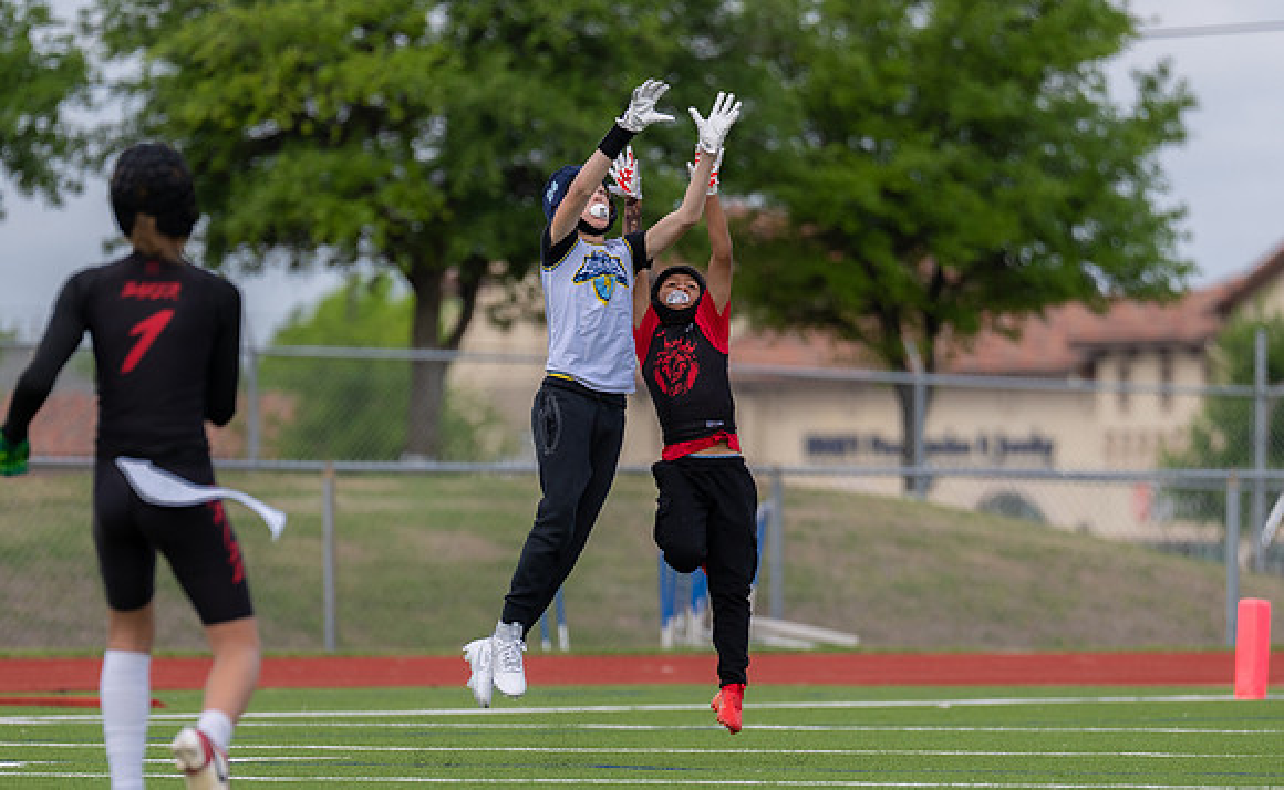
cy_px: 601
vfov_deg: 3.8
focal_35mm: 341
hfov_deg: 6.2
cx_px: 571
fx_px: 11870
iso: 100
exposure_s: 1/2000
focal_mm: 200
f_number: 2.8
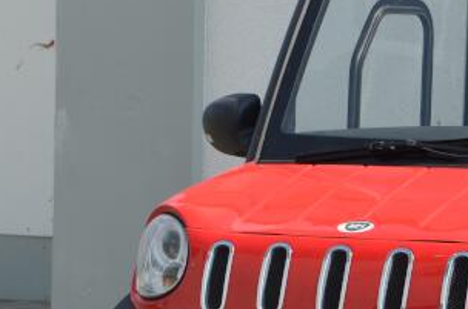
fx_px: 3203
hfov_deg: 8.3
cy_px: 229
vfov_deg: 5.5
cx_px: 540
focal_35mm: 247
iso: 140
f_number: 8
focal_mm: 50
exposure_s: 1/250
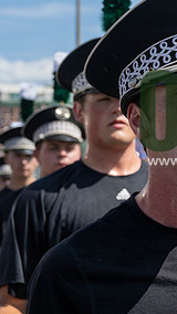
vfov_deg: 23.6
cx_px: 223
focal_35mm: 90
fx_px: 750
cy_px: 122
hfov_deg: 13.0
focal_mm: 42
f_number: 5
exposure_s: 1/1600
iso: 200
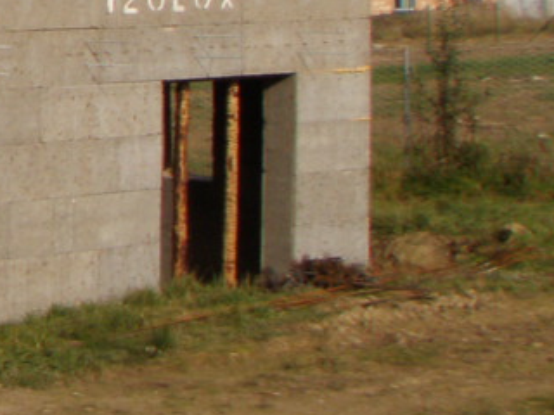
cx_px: -493
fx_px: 2433
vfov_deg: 9.6
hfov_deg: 11.8
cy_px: -100
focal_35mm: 152
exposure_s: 1/640
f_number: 4.5
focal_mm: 6.7
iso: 80
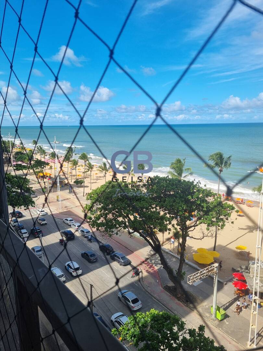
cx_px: 132
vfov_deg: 67.3
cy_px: 176
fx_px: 263
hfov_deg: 53.1
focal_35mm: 26
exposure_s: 1/2720
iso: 50
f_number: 1.8
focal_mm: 5.4
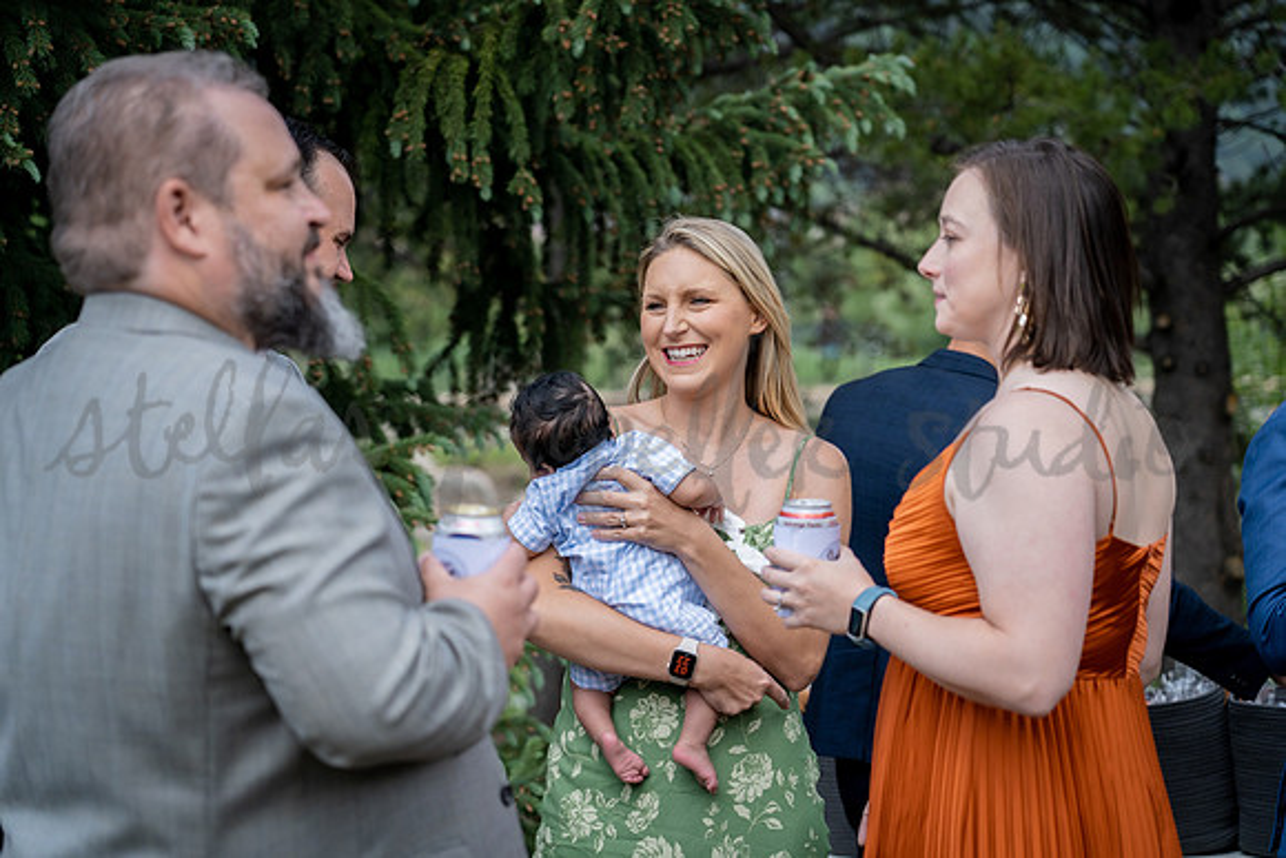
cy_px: 429
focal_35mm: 96
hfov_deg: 21.2
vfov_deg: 14.3
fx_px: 3430
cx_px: 643
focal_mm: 96
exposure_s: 1/800
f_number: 4
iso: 500
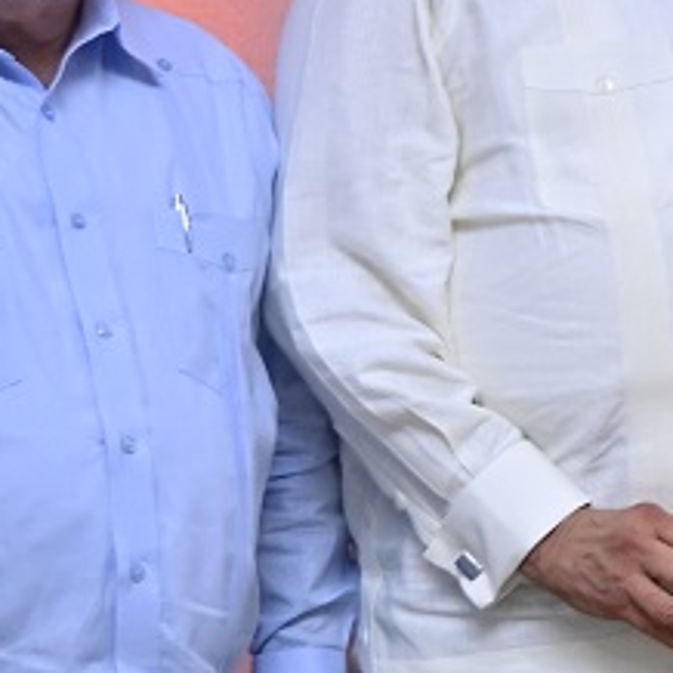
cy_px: 190
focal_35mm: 137
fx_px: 3013
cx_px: 1331
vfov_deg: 12.7
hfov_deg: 11.5
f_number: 4
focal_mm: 29
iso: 1000
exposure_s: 1/100
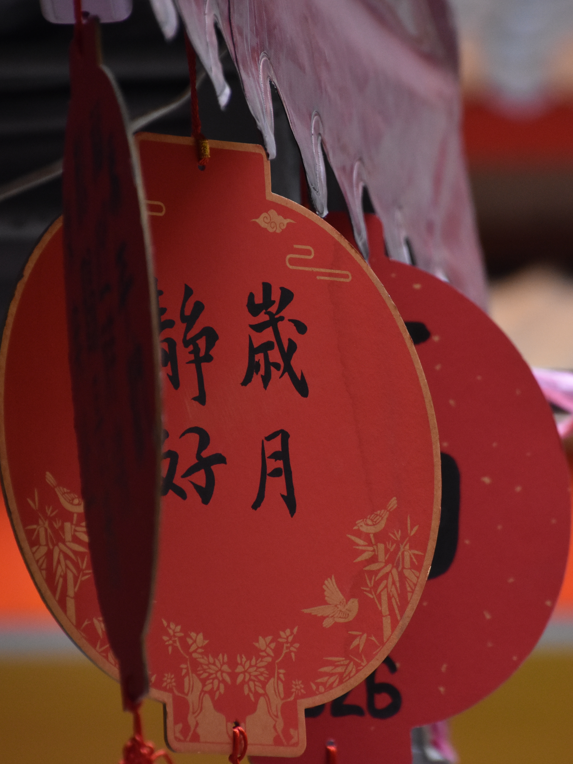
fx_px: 10792
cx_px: 415
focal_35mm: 489
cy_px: 385
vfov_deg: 4.1
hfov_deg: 3.0
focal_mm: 220
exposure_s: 1/800
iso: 1600
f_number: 7.1
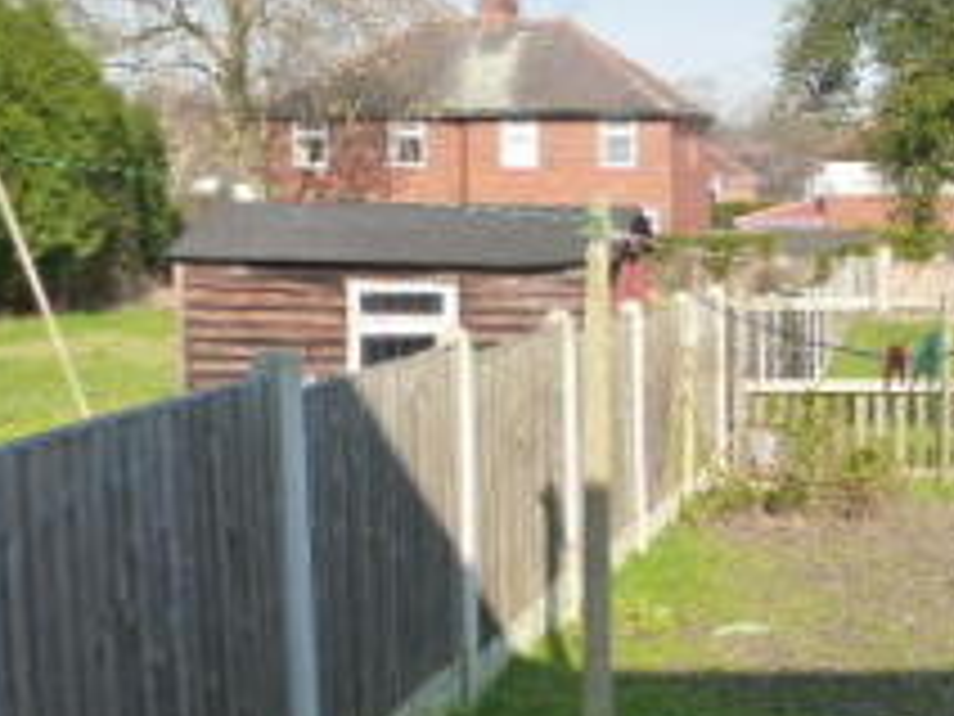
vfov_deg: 22.2
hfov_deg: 27.8
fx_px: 1819
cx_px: 929
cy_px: 322
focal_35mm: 66
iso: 160
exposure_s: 1/640
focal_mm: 4.3
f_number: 3.3
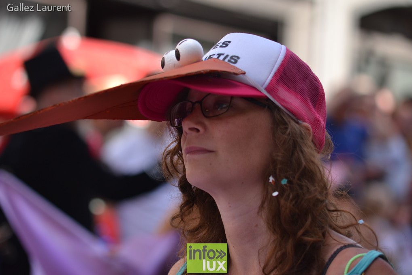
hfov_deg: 14.8
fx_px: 1591
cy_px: 138
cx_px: 207
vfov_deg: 9.9
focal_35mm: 139
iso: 100
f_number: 2.8
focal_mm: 92
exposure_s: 1/640
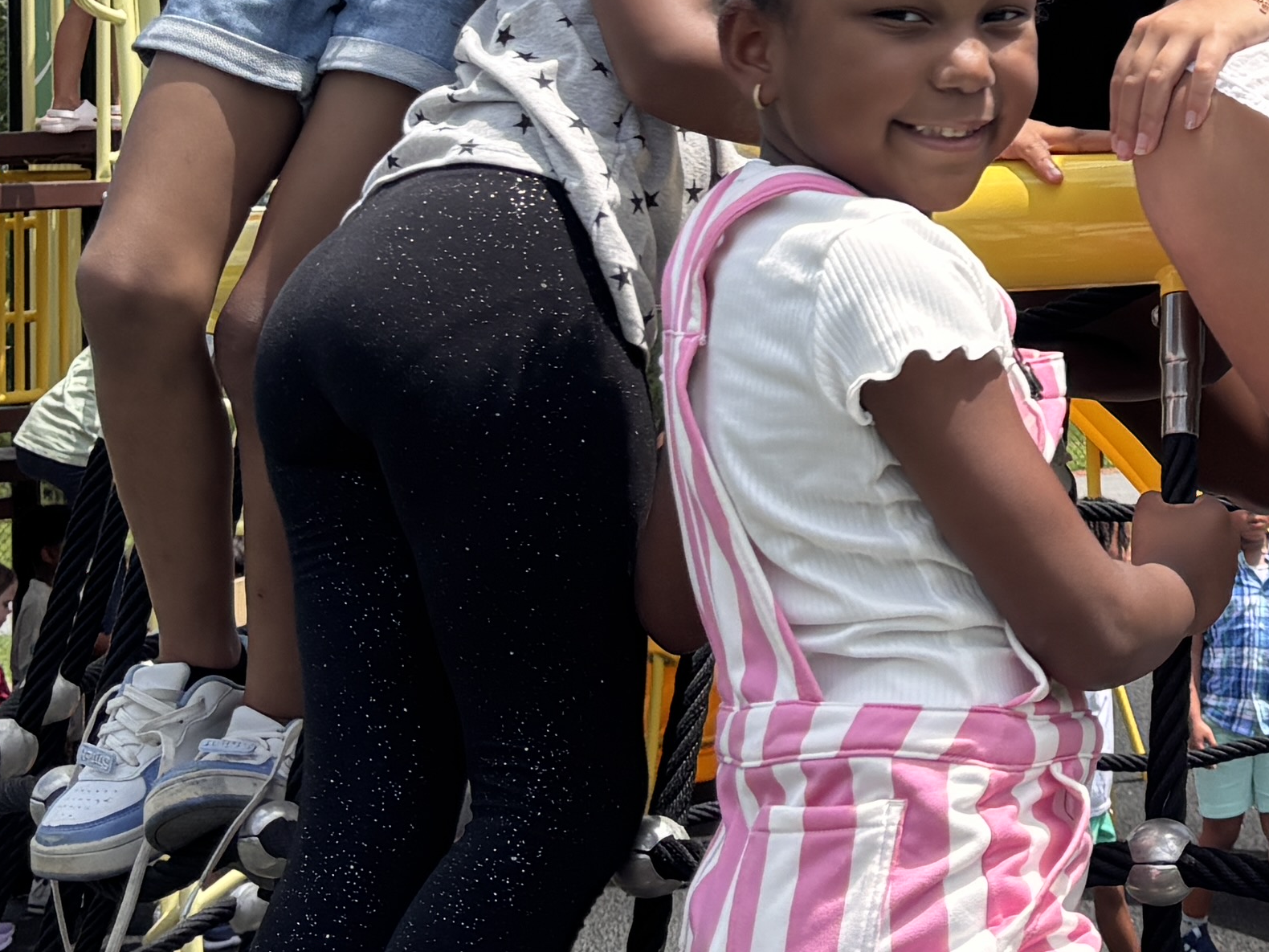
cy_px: -198
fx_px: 3446
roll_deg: +3.6
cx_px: 1477
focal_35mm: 94
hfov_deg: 19.7
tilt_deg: +8.1
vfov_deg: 15.2
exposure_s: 1/2778
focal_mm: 5.96
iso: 50
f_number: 1.6
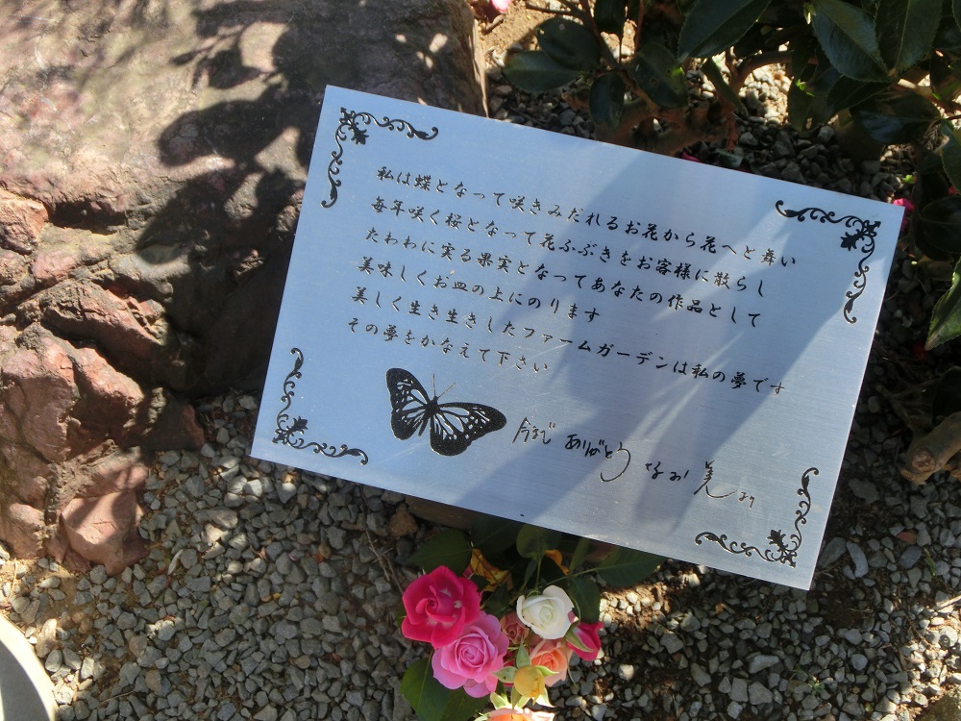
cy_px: 360
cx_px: 480
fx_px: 1055
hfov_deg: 49.0
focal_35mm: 38
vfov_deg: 37.7
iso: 80
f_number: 3.9
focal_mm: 6.67
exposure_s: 1/250
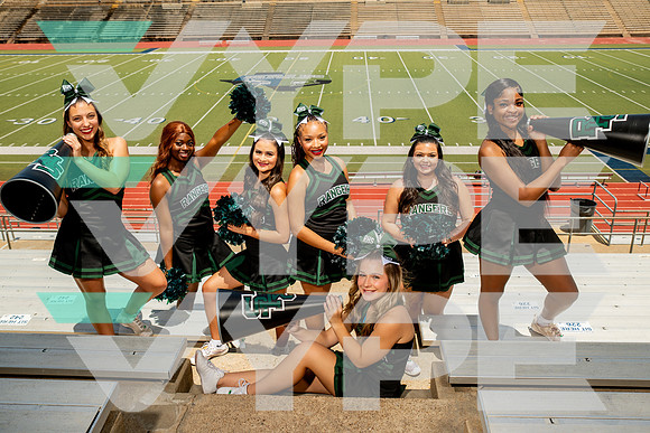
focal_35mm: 33
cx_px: 326
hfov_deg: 56.6
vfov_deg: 39.6
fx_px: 603
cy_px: 212
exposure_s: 1/400
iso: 100
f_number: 7.1
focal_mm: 30
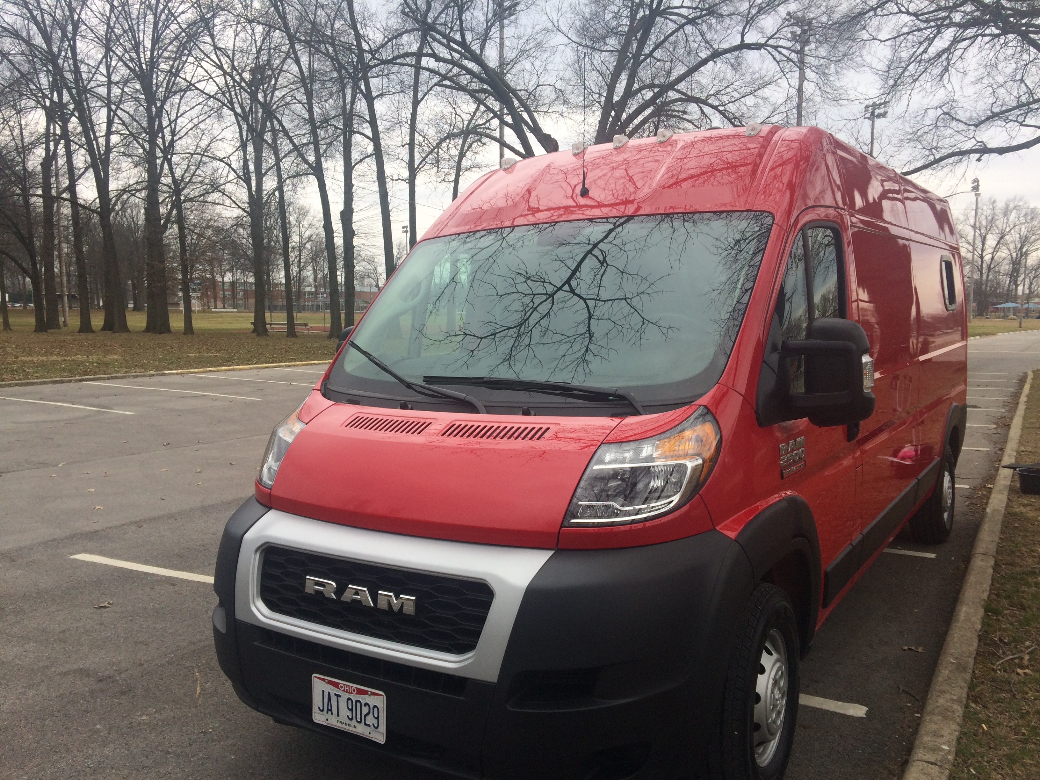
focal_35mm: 29
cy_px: 390
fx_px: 871
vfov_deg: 48.2
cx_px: 520
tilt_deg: -5.2
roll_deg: -0.3
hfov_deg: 61.7
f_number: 2.2
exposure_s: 1/348
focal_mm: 4.15
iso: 32
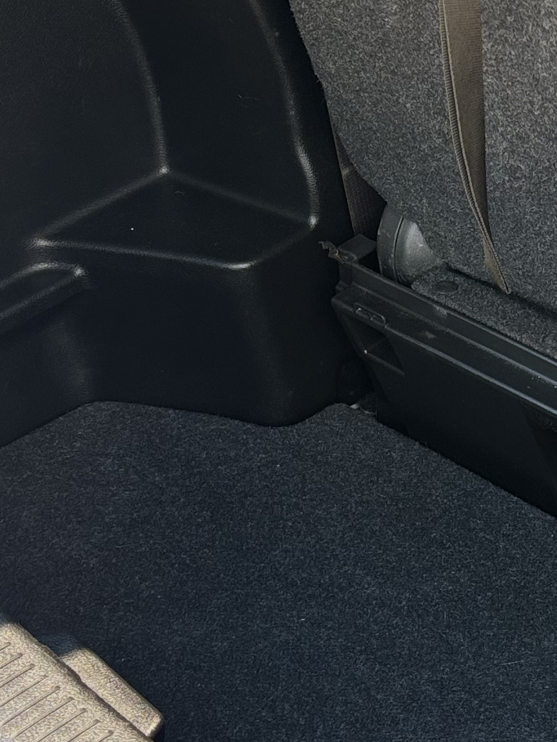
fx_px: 1952
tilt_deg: -33.4
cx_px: 630
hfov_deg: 15.7
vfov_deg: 21.5
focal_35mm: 91
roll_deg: -0.3
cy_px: 300
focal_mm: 5.96
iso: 64
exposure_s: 1/147
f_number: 1.6
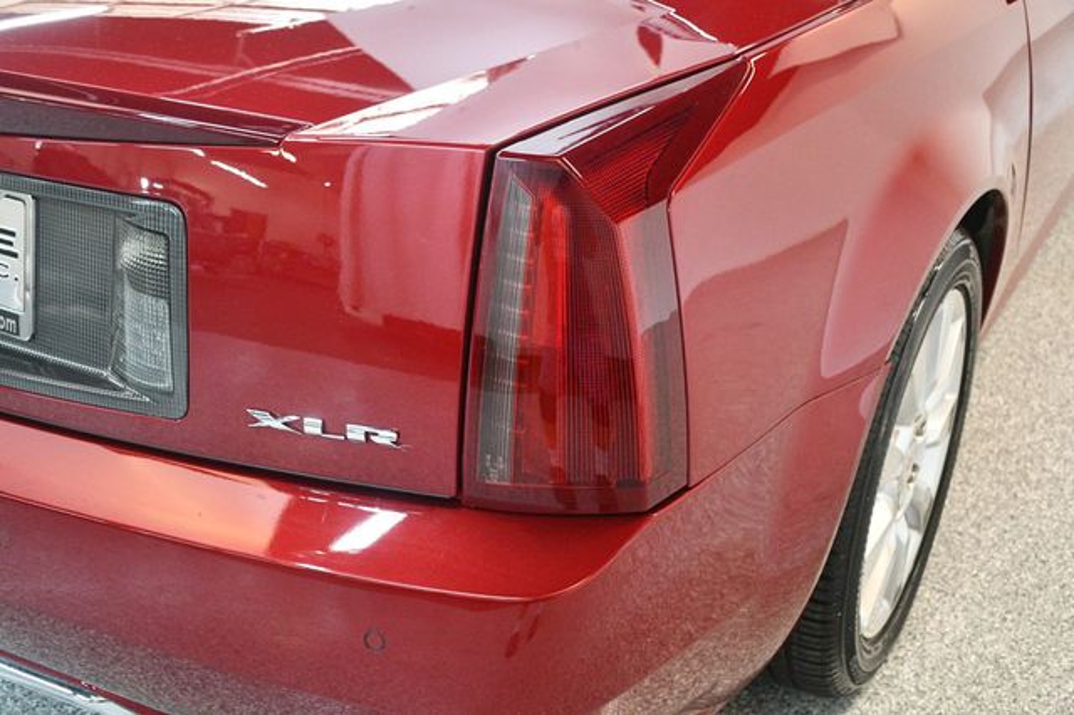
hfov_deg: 48.5
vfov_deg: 33.4
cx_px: 537
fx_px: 1193
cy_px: 358
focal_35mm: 40
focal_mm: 27
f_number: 4
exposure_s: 1/100
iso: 3200
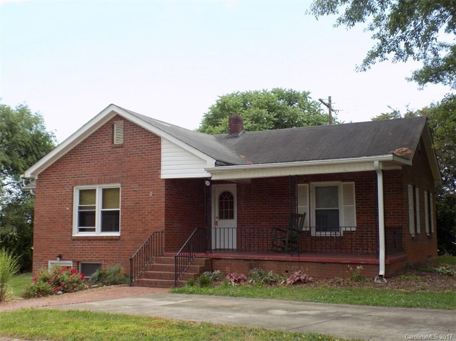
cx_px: 228
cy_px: 170
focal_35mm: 41
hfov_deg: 45.8
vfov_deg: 35.1
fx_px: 540
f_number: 3.6
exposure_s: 1/200
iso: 80
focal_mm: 7.3
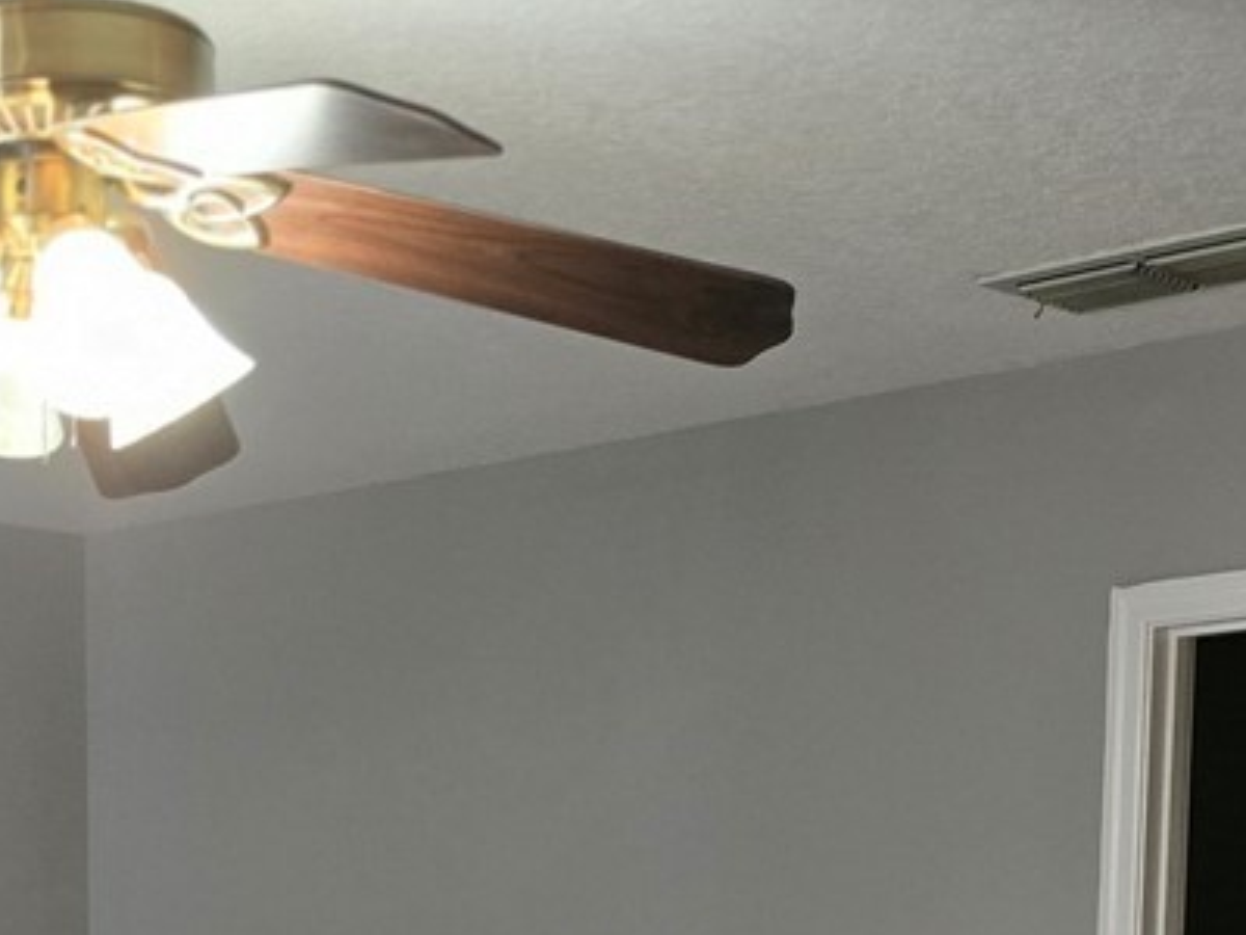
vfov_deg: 14.7
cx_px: 162
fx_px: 3312
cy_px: 1493
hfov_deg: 20.9
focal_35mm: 92
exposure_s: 1/120
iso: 1000
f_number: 1.7
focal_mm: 6.3
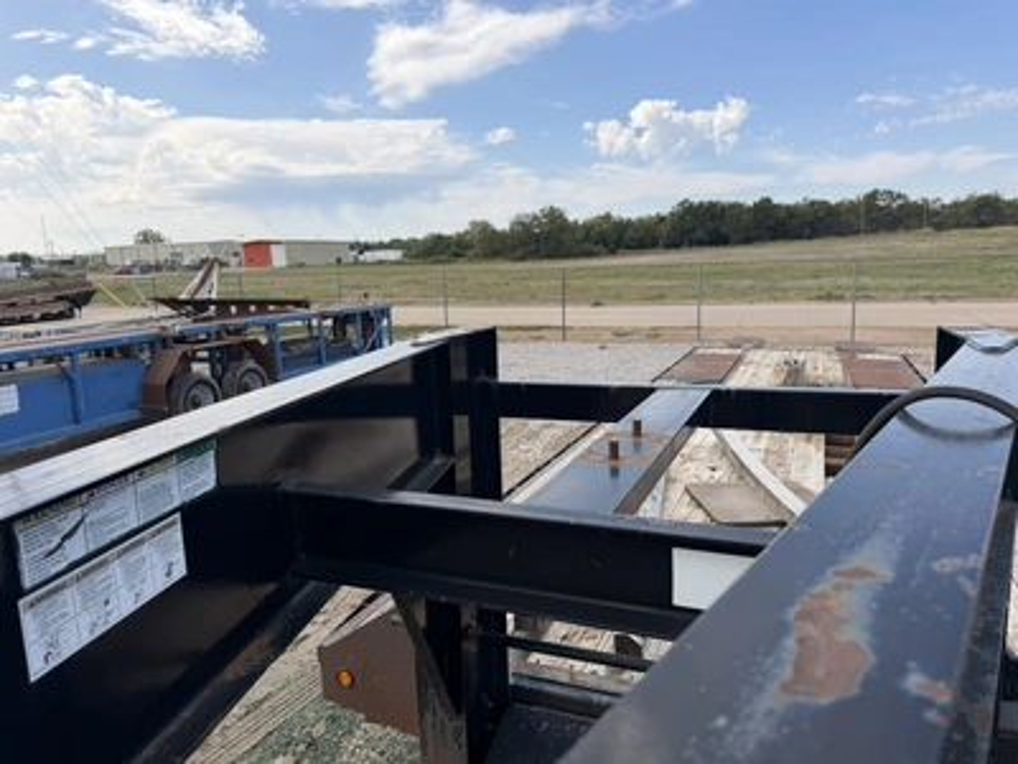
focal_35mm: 24
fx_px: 706
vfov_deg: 56.8
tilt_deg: -11.8
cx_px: 509
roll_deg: +2.4
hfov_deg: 71.6
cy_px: 382
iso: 80
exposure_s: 1/3021
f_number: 1.78
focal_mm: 6.76
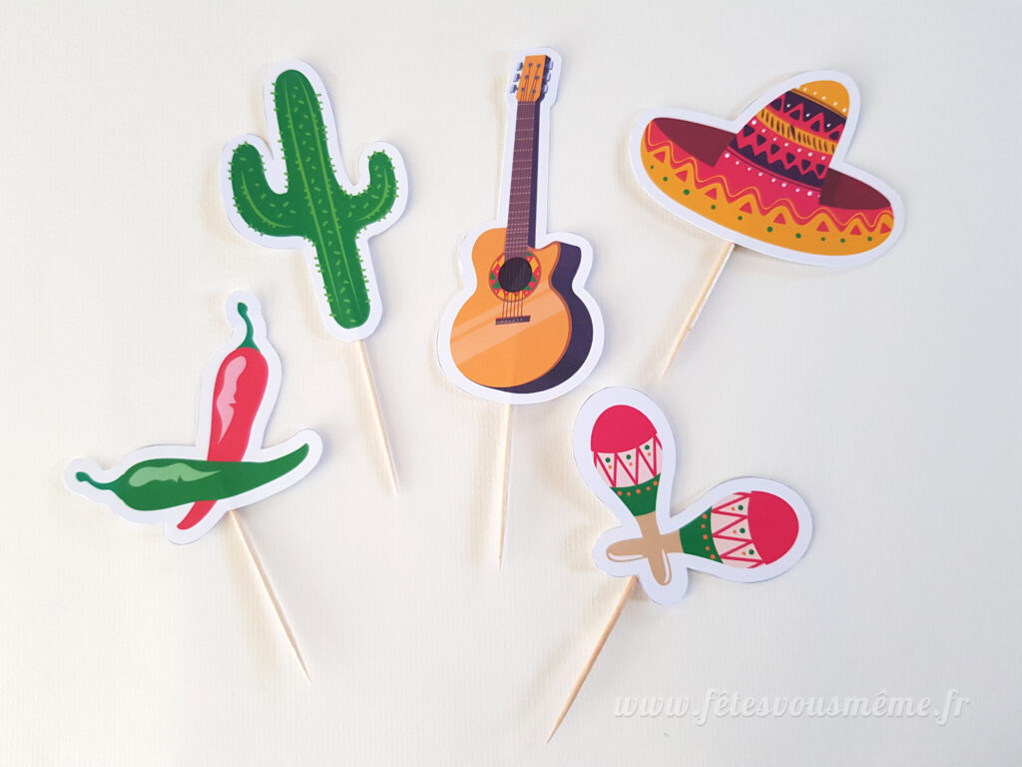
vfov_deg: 53.1
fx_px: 768
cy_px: 384
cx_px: 511
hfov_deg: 67.3
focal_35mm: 26
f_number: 1.7
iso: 100
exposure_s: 1/50
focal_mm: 4.3
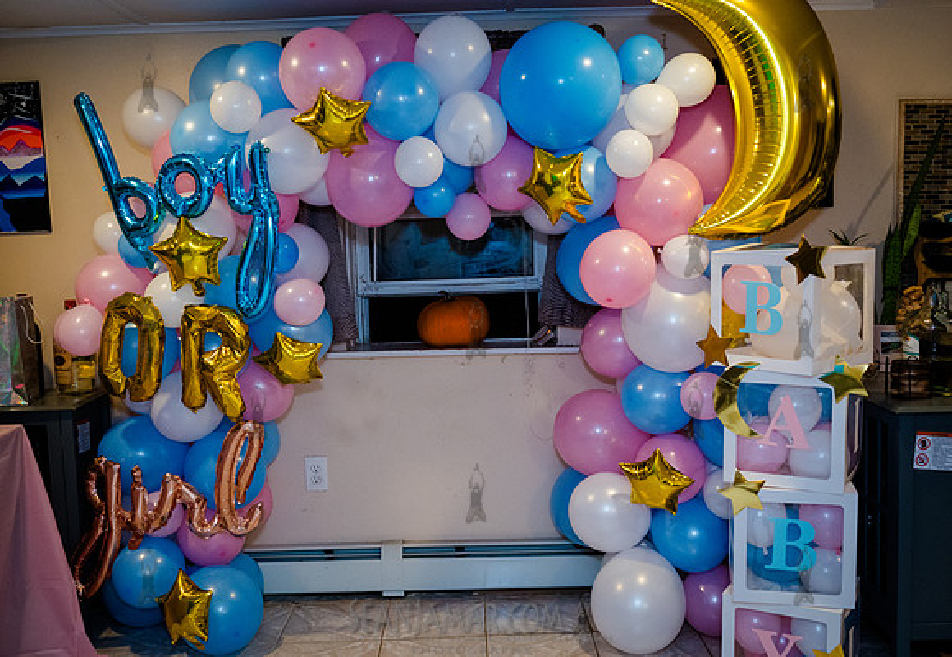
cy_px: 329
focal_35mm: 37
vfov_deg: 37.2
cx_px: 458
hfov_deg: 52.0
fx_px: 976
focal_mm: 35
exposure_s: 1/320
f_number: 4
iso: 6400
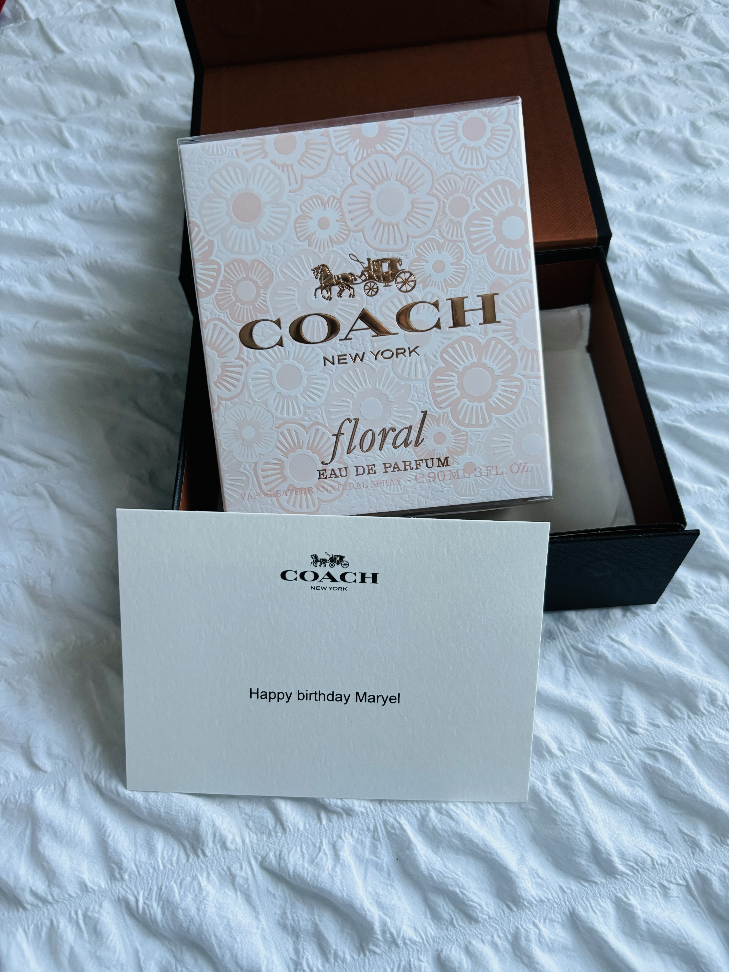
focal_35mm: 26
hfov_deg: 53.1
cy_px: 486
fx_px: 730
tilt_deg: -66.8
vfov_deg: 67.3
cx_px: 364
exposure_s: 1/60
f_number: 1.6
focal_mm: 5.96
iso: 250
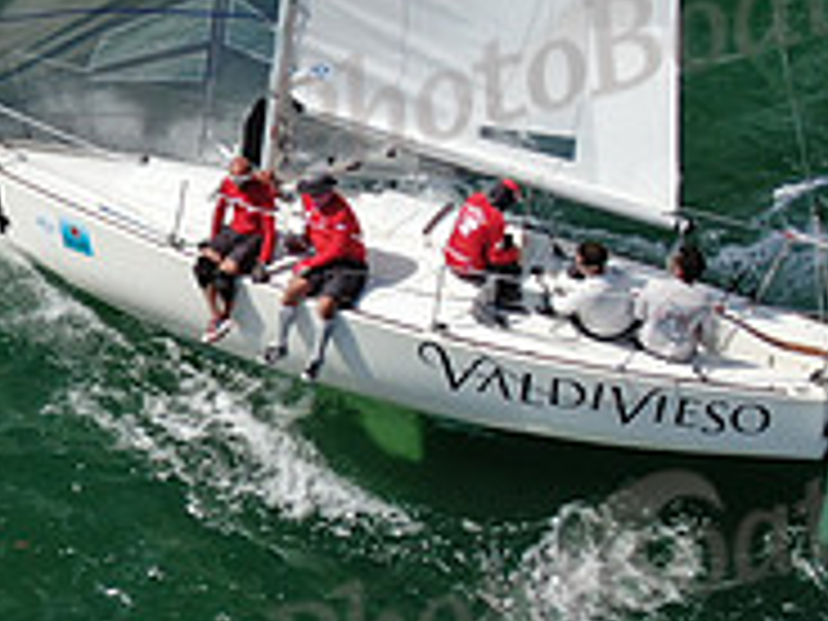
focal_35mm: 151
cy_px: 385
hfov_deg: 12.9
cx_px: 9
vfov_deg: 9.8
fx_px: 3612
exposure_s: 1/1000
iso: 100
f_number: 3.8
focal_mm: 8.6
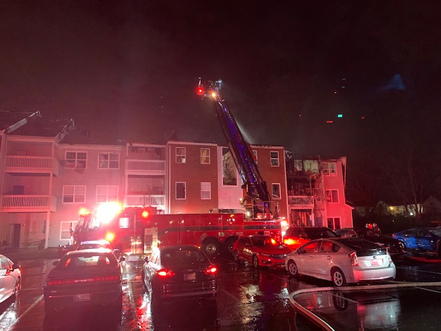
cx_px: 220
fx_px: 331
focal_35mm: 26
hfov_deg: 67.3
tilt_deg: +8.3
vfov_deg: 53.1
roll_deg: +1.3
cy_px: 166
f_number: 1.8
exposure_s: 1/25
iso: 800
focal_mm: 4.25
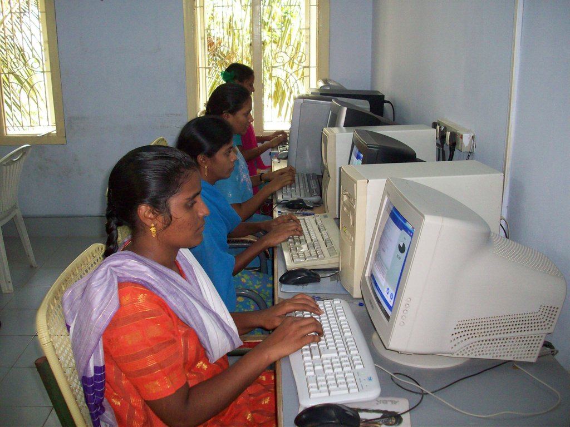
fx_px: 609
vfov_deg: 38.7
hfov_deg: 50.1
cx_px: 285
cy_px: 214
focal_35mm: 37
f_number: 2.8
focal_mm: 6.2
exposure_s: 1/45
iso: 160
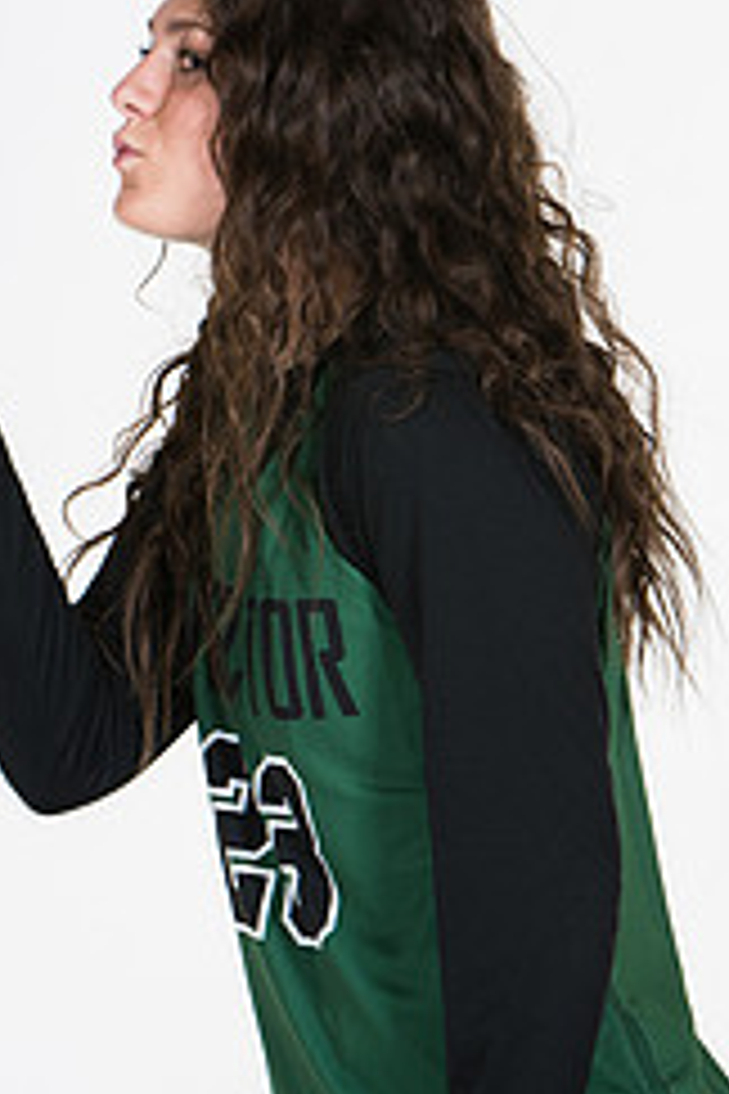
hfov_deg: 4.1
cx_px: 189
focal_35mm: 334
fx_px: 10144
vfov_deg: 6.2
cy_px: 324
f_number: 6.3
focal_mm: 120
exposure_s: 1/160
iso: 200
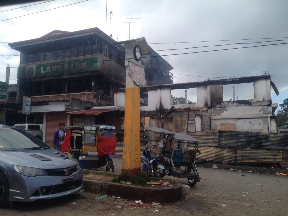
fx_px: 291
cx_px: 144
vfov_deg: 40.7
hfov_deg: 52.6
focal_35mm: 35
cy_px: 108
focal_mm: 4.28
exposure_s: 1/345
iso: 50
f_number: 2.4
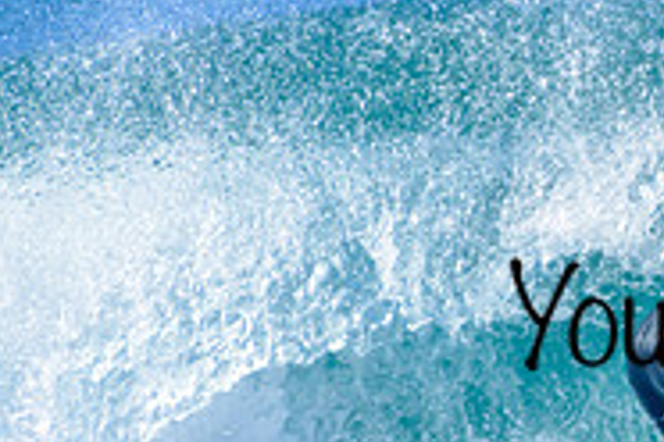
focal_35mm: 3114
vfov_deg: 0.4
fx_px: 57432
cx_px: 878
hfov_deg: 0.7
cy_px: 283
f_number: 11
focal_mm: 1000
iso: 1250
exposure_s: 1/2000
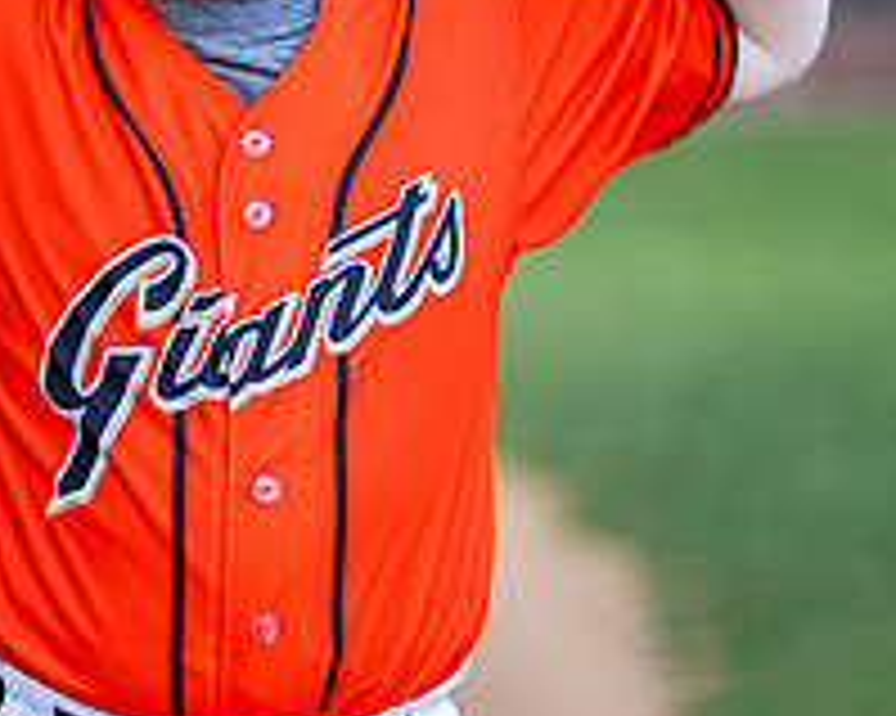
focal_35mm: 157
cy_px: 194
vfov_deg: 9.8
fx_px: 4161
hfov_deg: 12.2
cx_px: 187
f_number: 1.2
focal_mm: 50
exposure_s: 1/2000
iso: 125
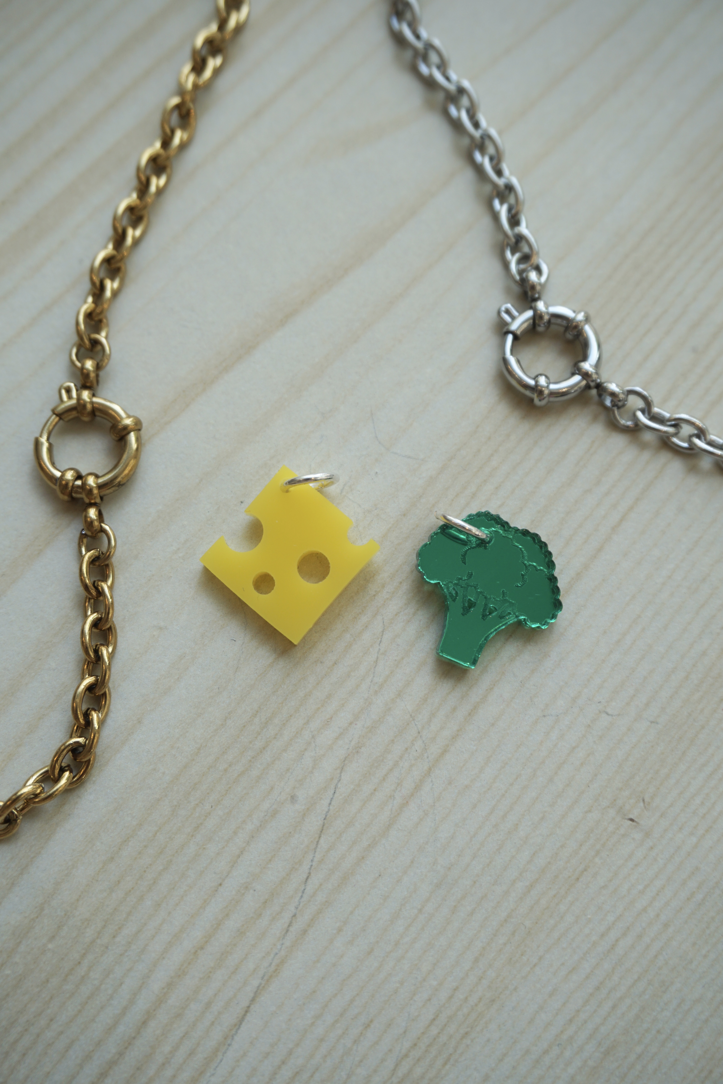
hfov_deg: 33.0
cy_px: 542
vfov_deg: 47.9
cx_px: 362
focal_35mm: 40
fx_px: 1220
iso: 100
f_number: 5.6
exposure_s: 1/60
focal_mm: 27
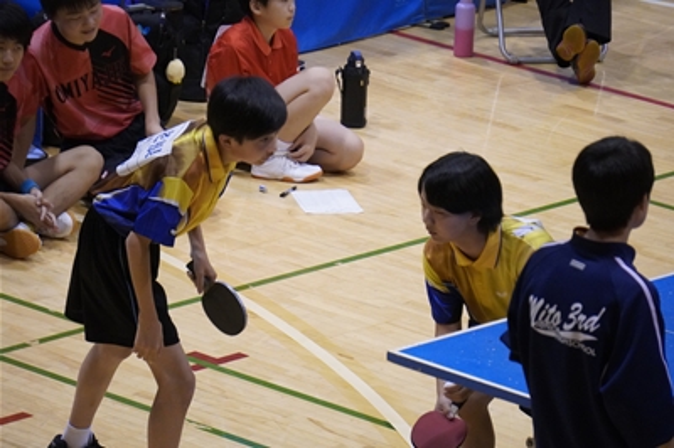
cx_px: 337
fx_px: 5359
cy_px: 224
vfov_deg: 4.8
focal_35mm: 286
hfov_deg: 7.2
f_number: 6.3
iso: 6400
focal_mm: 191
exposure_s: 1/200
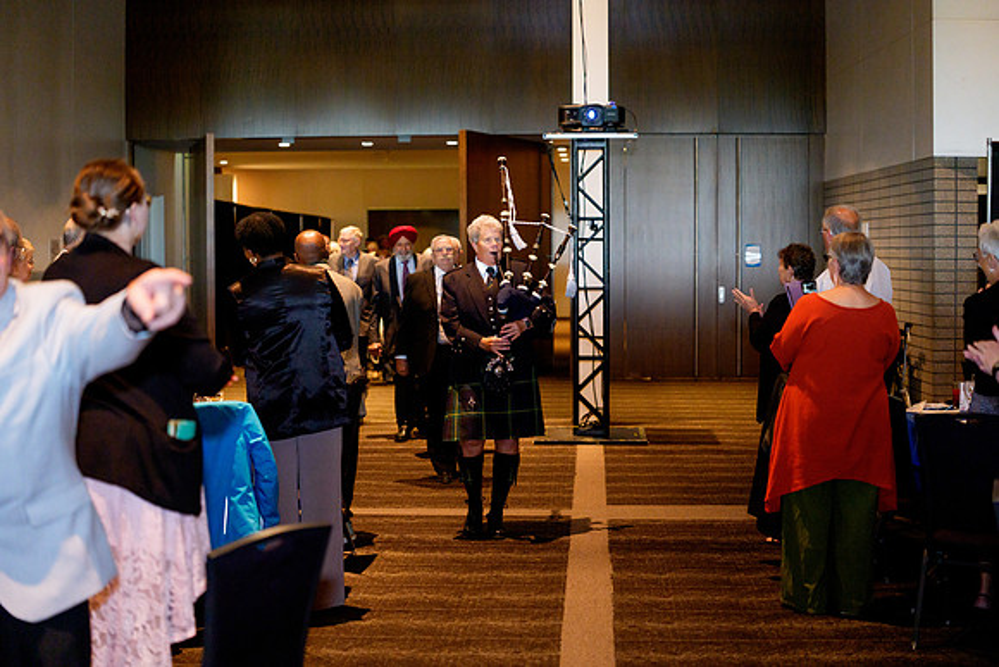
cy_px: 334
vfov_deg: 27.0
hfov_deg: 39.6
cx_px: 500
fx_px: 1388
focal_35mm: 50
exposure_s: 1/400
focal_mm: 50
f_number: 2
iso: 3200
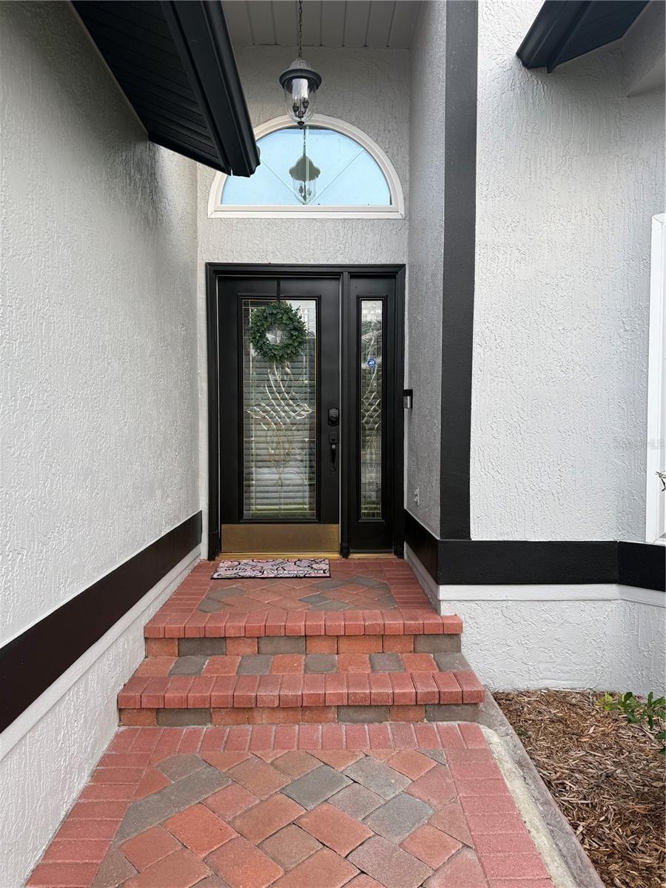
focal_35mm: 24
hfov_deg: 56.8
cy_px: 444
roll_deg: -1.3
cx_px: 333
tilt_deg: -1.7
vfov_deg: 71.6
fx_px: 616
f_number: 1.78
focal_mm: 6.76
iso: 80
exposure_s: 1/453
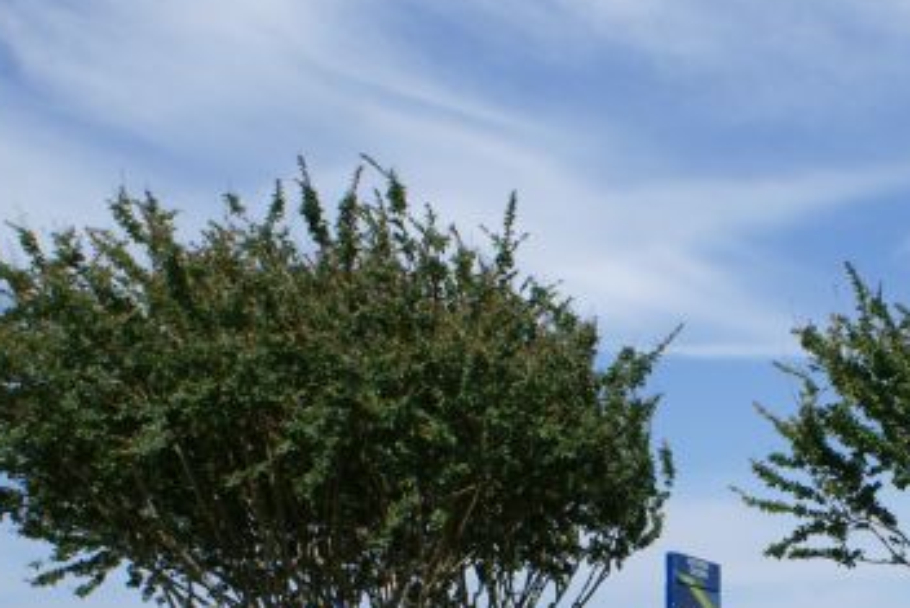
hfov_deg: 26.0
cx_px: 835
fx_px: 1897
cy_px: 671
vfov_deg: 17.6
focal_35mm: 75
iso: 100
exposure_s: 1/200
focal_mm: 22
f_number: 10
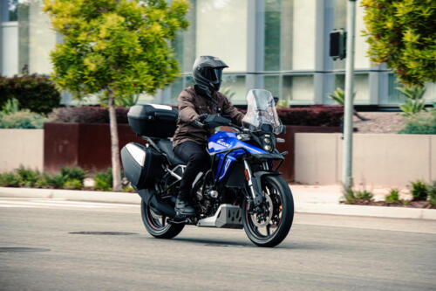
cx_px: 218
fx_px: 2179
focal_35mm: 180
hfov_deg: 11.4
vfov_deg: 7.6
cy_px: 146
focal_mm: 180
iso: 400
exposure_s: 1/400
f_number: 5.6
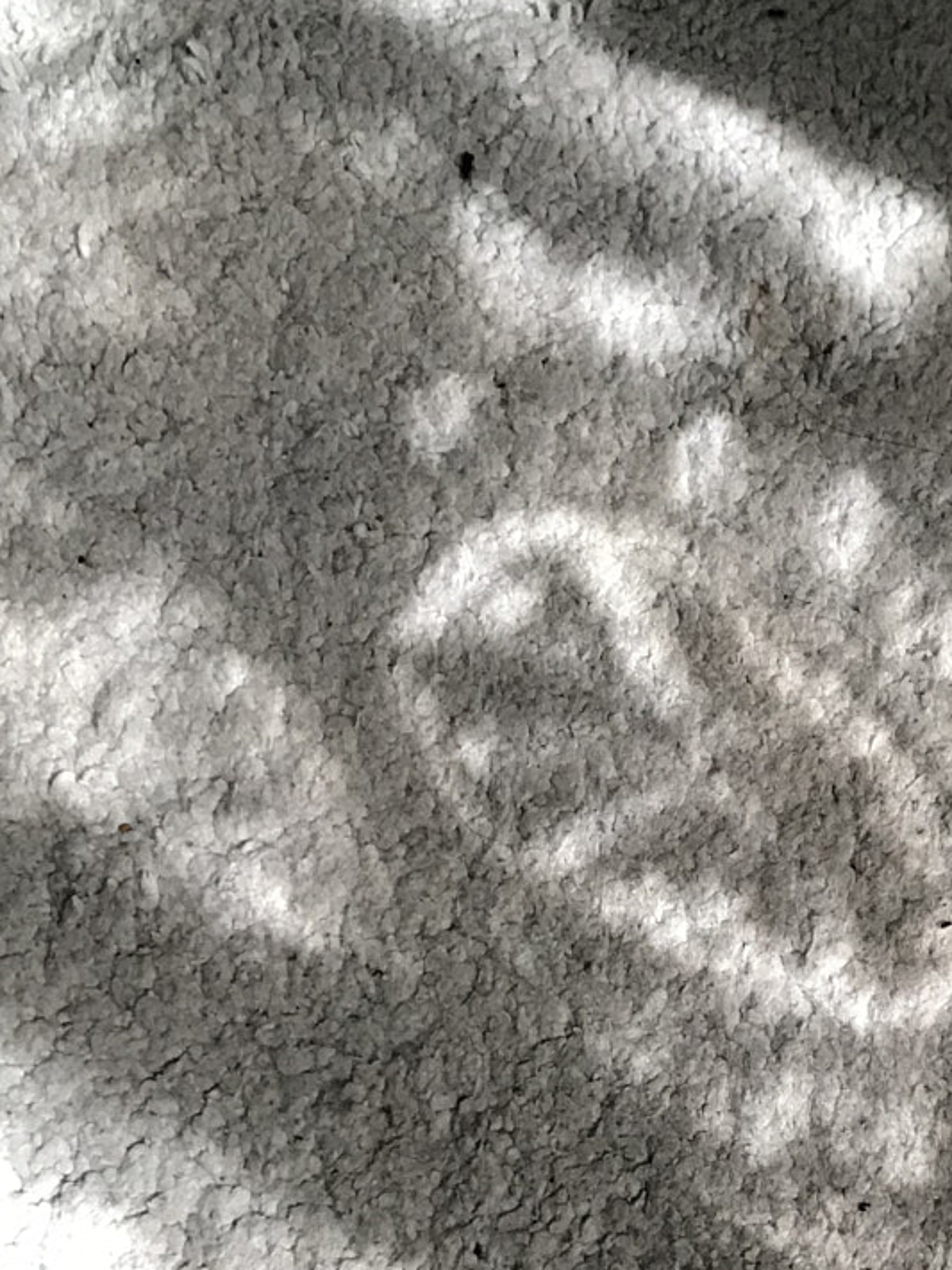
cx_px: 784
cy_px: 911
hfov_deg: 22.9
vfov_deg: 30.3
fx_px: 2311
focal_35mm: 63
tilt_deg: -85.0
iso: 32
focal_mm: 3.99
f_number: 1.8
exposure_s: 1/30
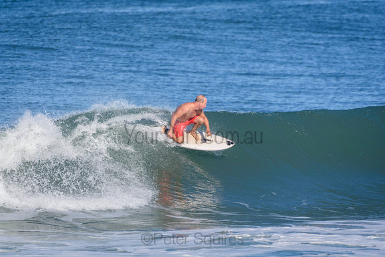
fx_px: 8022
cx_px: 192
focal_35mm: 750
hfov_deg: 2.7
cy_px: 128
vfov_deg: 1.8
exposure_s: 1/2000
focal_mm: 500
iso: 360
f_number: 5.6
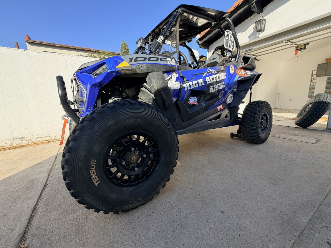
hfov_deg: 102.1
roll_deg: +1.4
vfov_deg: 85.7
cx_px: 166
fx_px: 134
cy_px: 124
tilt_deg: -9.9
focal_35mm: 14
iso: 40
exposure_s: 1/545
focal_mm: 2.22
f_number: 2.2
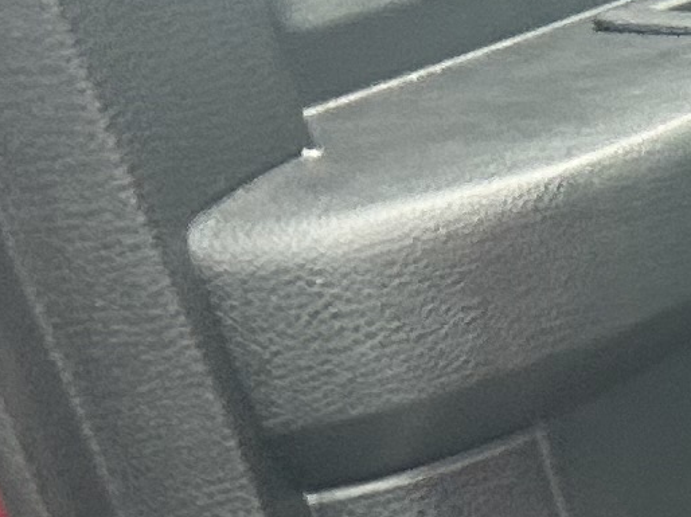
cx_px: 1886
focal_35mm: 204
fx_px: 4070
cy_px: 1520
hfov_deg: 8.5
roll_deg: +4.7
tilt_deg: -26.0
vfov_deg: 6.6
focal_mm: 5.7
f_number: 1.5
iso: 125
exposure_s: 1/71
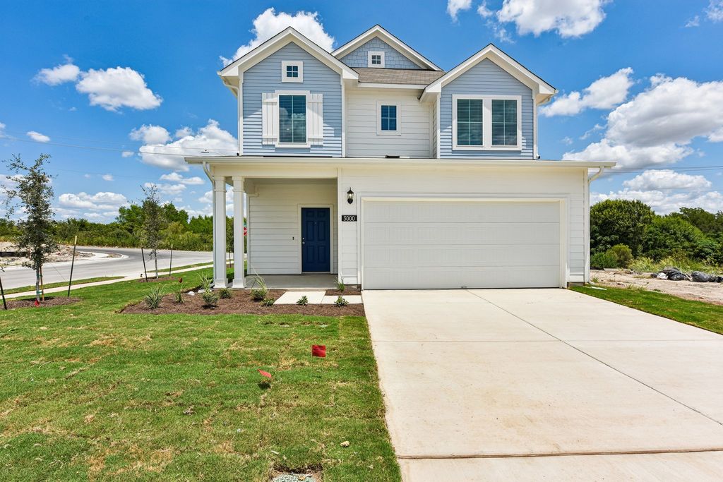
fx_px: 362
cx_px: 362
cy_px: 241
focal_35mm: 18
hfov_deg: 90.0
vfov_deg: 67.4
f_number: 8
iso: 100
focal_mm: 18
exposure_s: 1/800
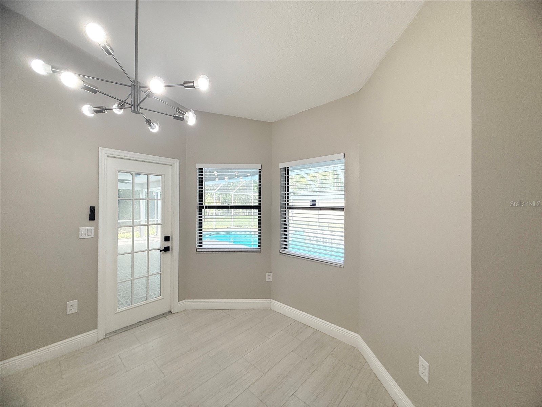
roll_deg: -0.5
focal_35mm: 14
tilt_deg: +1.1
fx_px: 219
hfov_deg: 102.1
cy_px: 204
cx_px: 271
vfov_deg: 85.7
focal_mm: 2.22
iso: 64
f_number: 2.2
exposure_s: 1/180
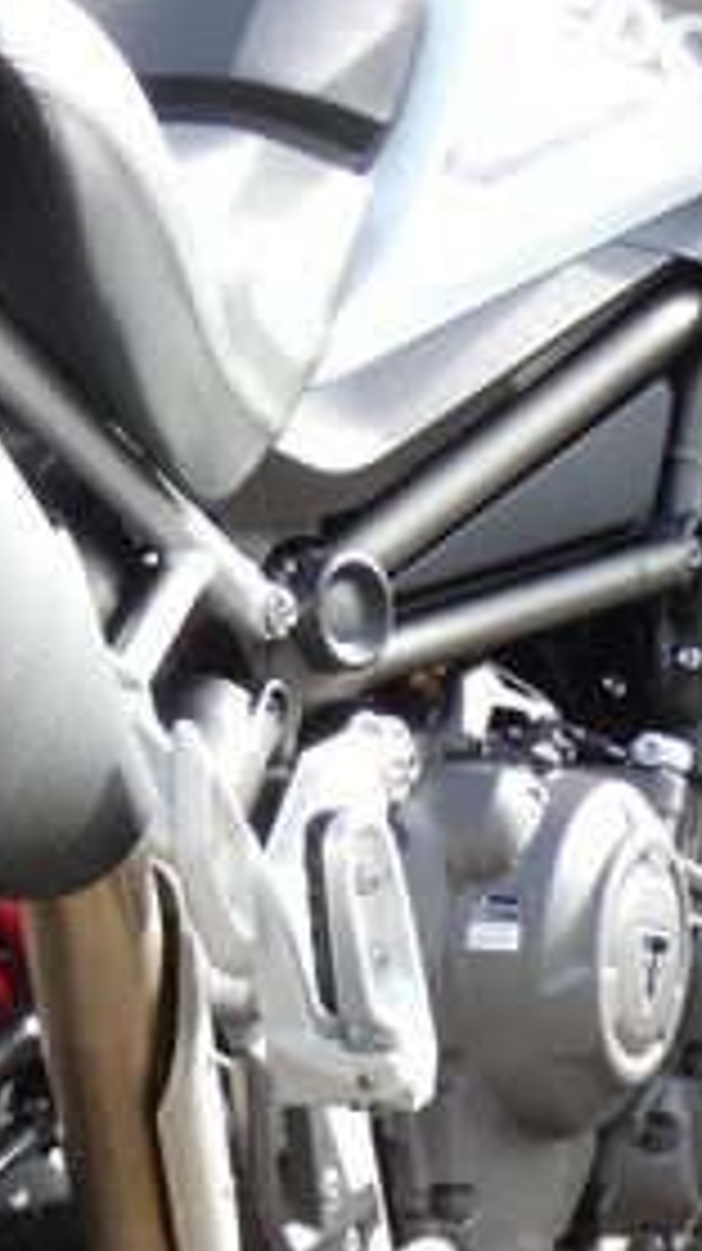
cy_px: 1076
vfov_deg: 19.5
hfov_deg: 10.8
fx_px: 3580
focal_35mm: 108
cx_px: -346
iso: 80
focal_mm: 7.8
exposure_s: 1/100
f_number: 3.7
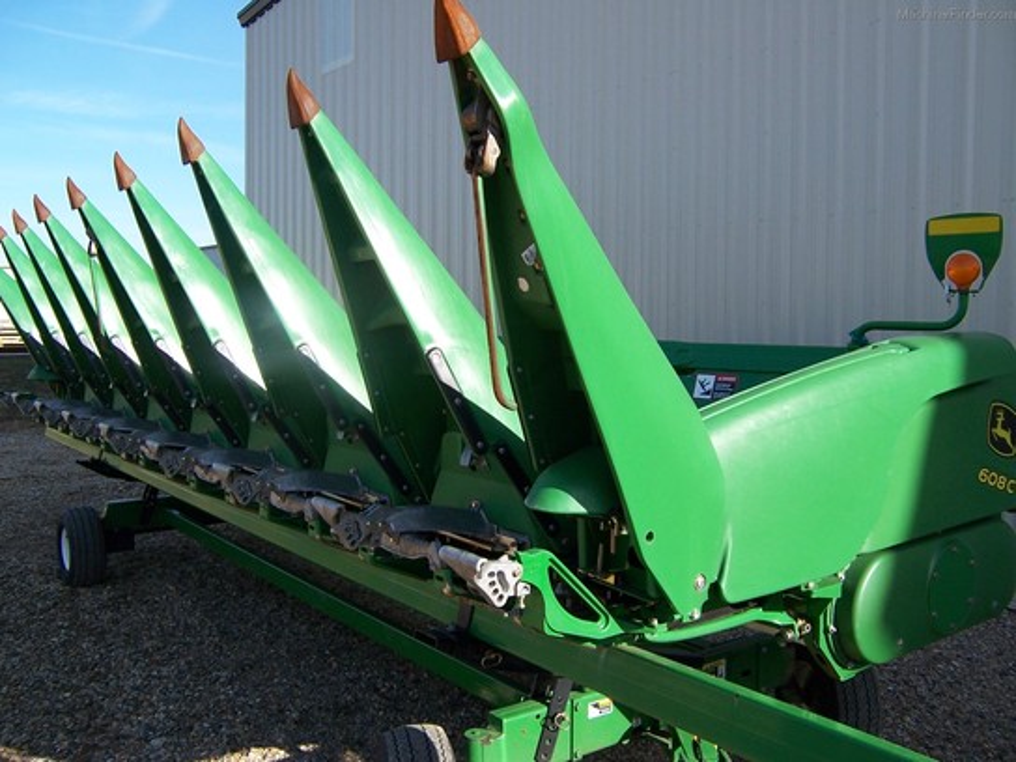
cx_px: 508
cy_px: 381
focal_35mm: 33
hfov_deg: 55.4
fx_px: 969
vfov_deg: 42.9
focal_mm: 5.5
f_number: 3.4
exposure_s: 1/500
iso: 80
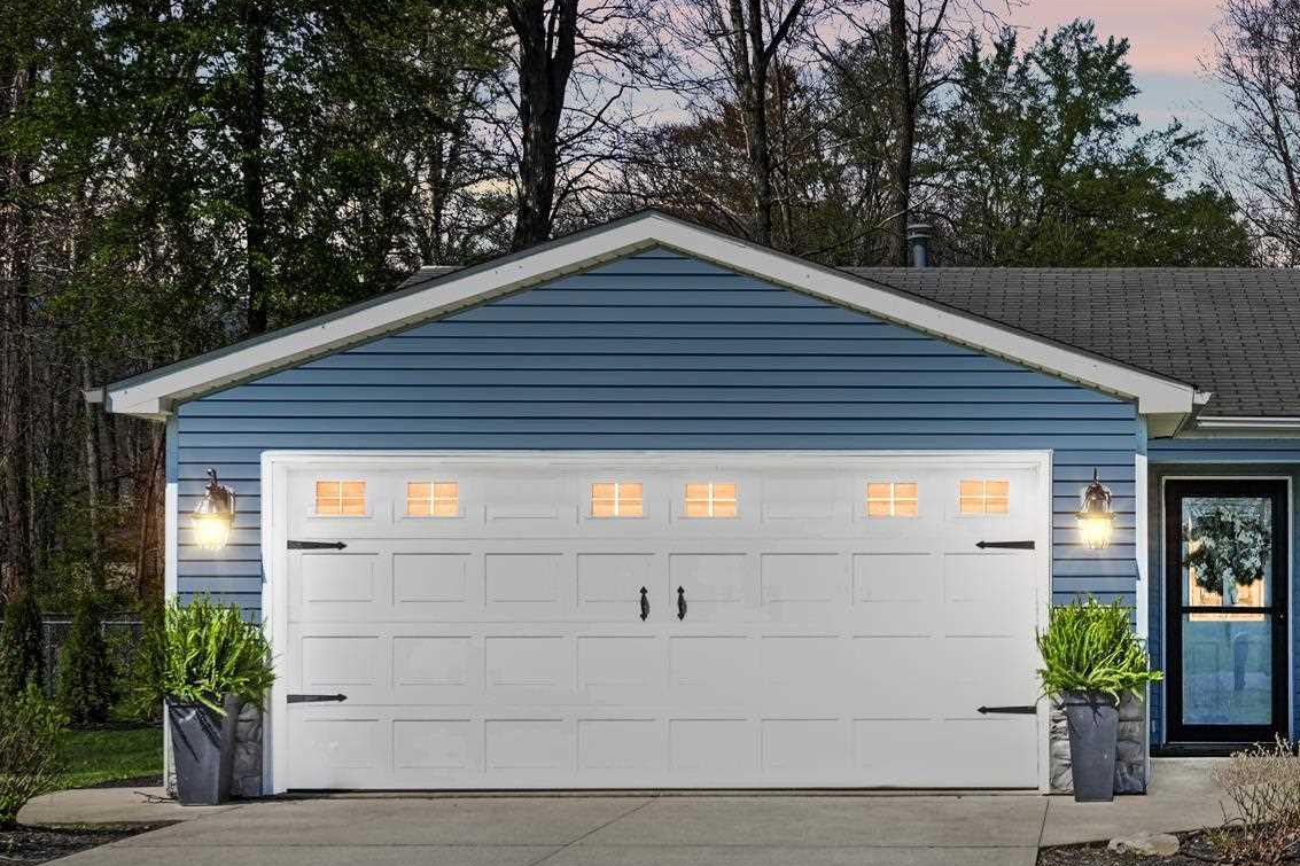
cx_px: 1159
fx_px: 2331
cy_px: 513
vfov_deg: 21.0
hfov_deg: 29.9
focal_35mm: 65
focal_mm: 19.5
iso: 800
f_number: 4
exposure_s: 1/4000
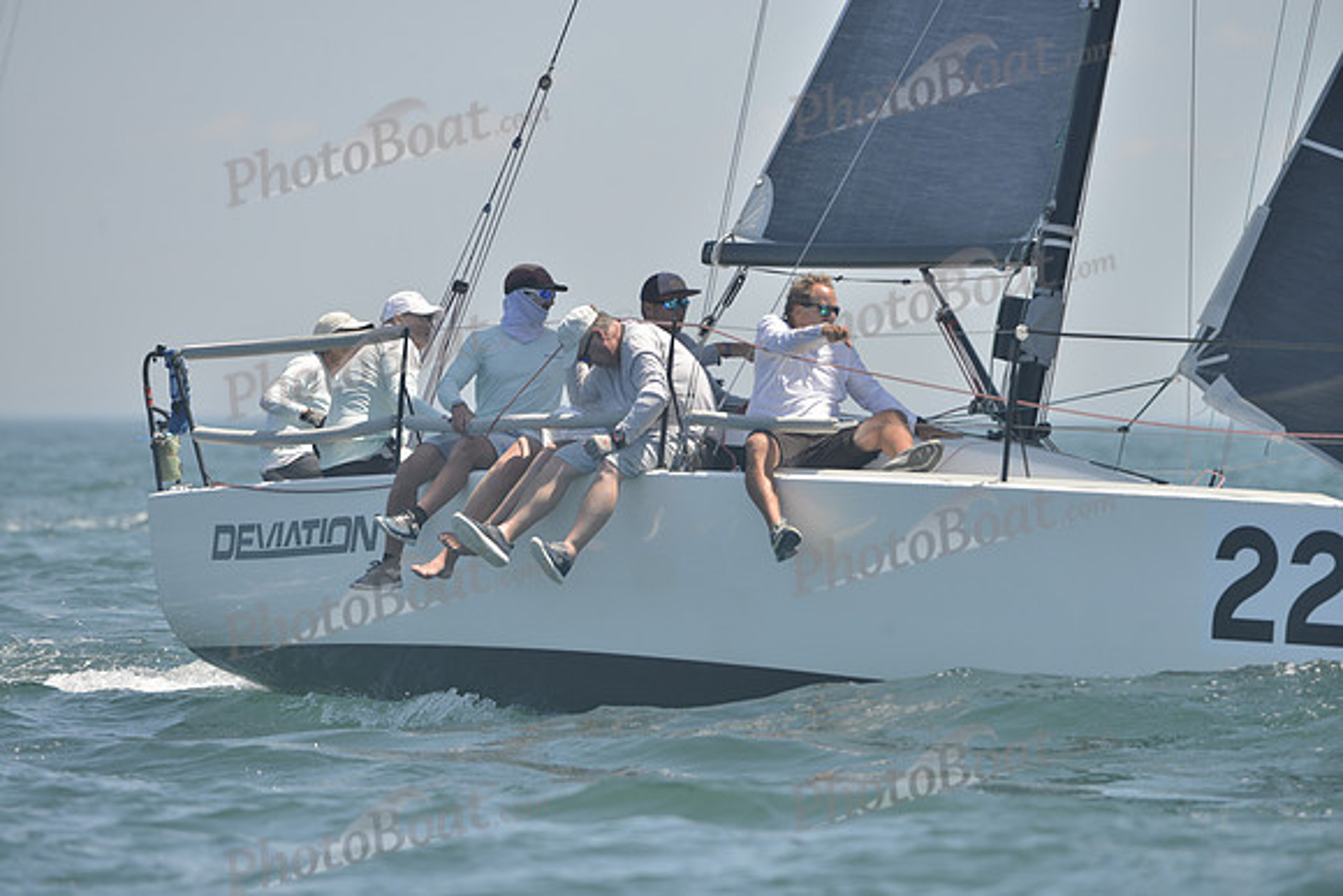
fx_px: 8955
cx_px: 672
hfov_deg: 8.6
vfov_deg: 5.7
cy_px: 448
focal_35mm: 240
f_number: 6.3
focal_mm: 240
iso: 280
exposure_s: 1/1000
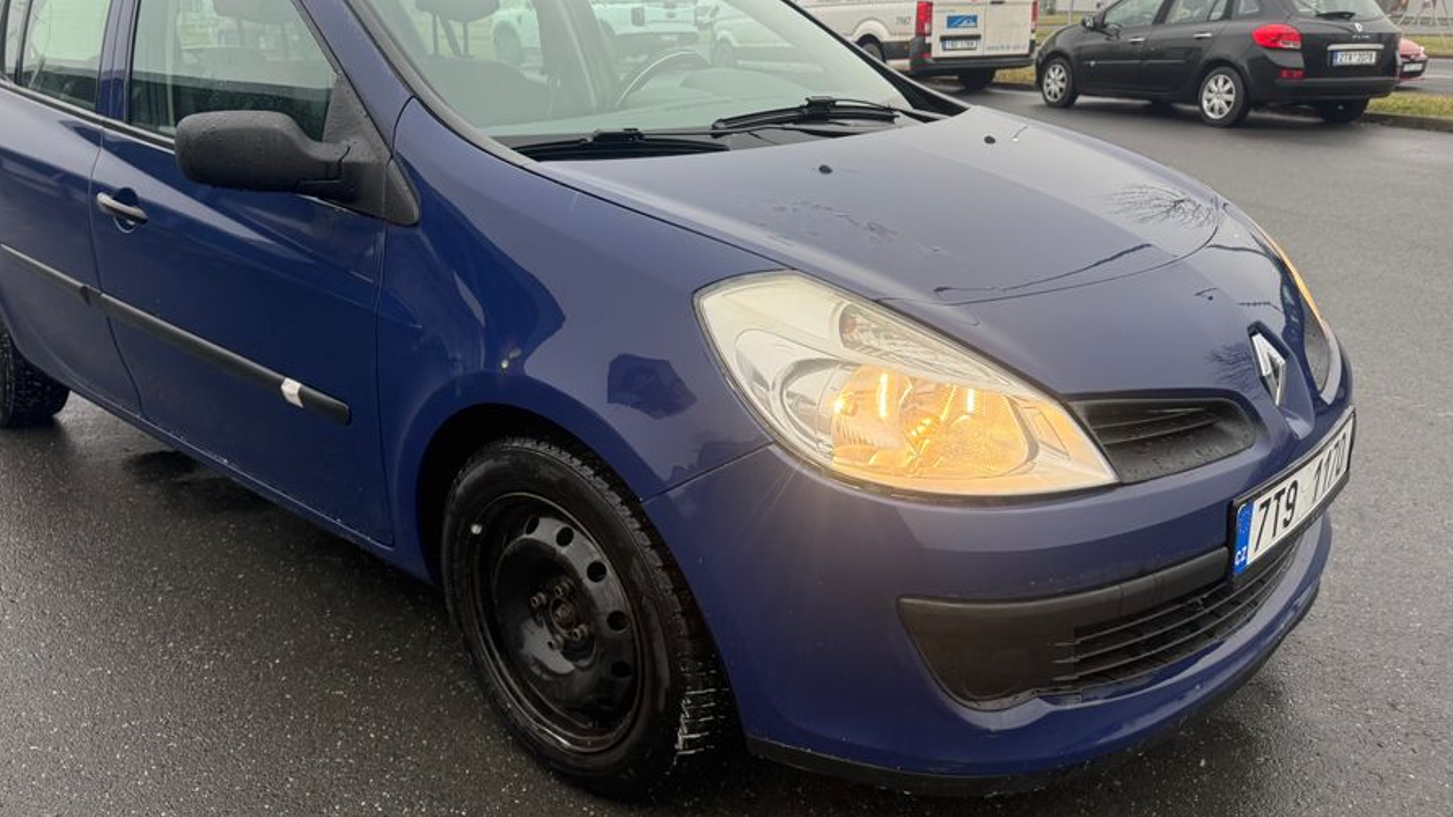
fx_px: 1156
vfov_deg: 38.9
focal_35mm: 30
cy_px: 389
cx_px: 669
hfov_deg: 64.2
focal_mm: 6.76
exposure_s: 1/238
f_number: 1.78
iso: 160
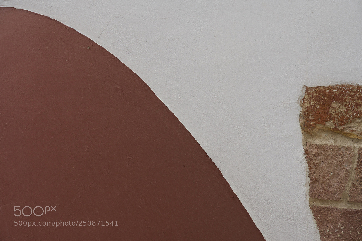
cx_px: 181
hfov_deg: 19.5
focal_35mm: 105
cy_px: 120
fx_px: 1056
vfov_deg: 13.0
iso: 400
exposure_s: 1/200
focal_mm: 70
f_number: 8
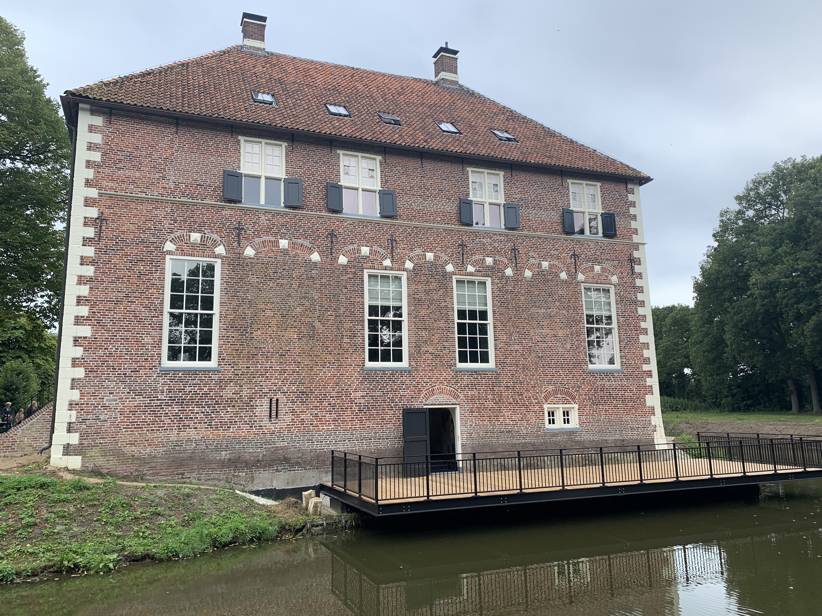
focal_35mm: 26
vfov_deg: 53.1
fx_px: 617
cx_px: 411
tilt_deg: +11.4
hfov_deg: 67.3
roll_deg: +0.2
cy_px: 308
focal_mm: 4.25
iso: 25
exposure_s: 1/444
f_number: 1.8
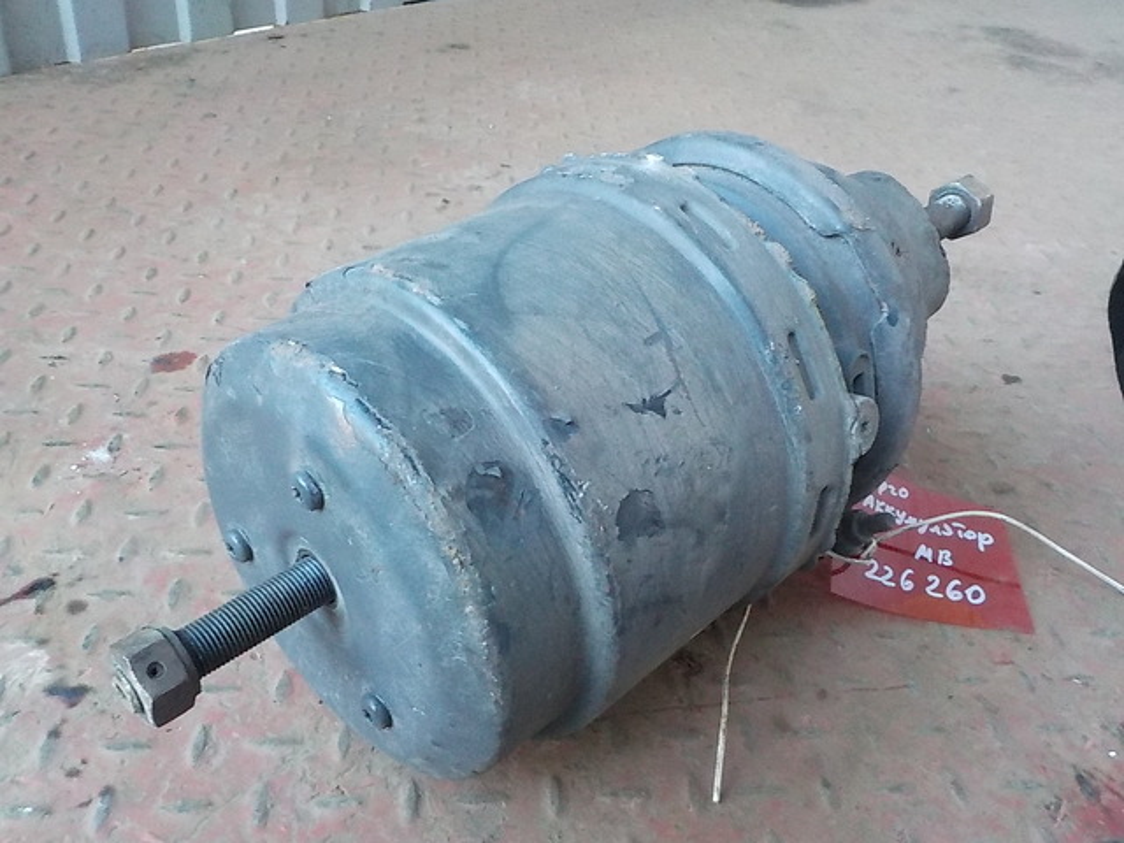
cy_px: 422
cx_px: 562
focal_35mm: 30
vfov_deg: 46.8
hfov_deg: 60.0
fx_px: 974
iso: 800
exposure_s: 1/40
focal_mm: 4.1
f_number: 3.3
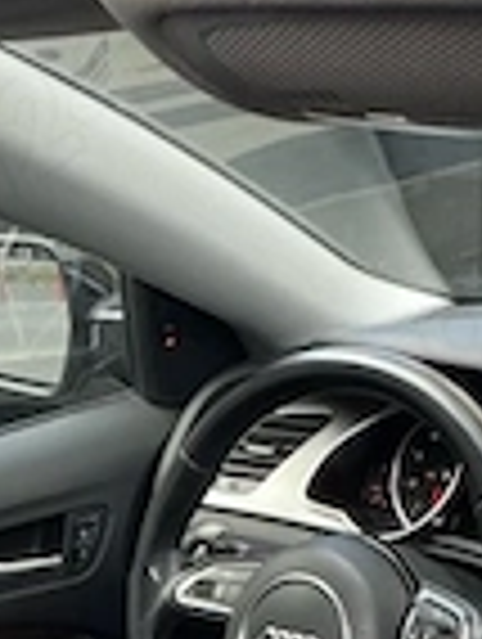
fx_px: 1351
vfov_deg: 22.0
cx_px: 180
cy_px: 968
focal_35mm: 73
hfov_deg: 20.2
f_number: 1.8
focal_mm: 1.57
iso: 160
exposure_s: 1/99
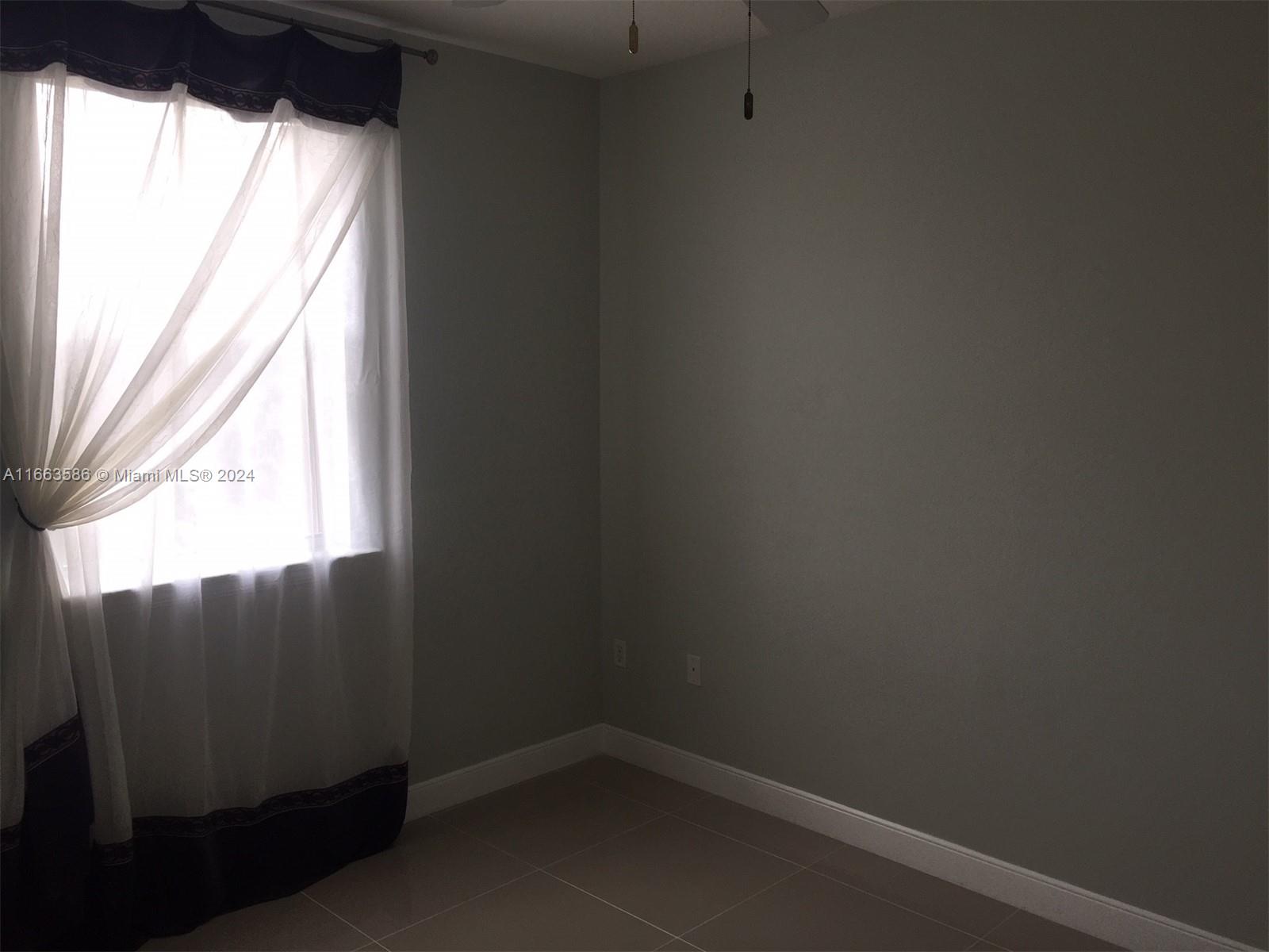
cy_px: 476
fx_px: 1063
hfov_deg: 61.7
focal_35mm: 29
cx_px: 634
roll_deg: +0.0
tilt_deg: -5.4
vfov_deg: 48.2
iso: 32
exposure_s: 1/60
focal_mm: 4.15
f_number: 2.2
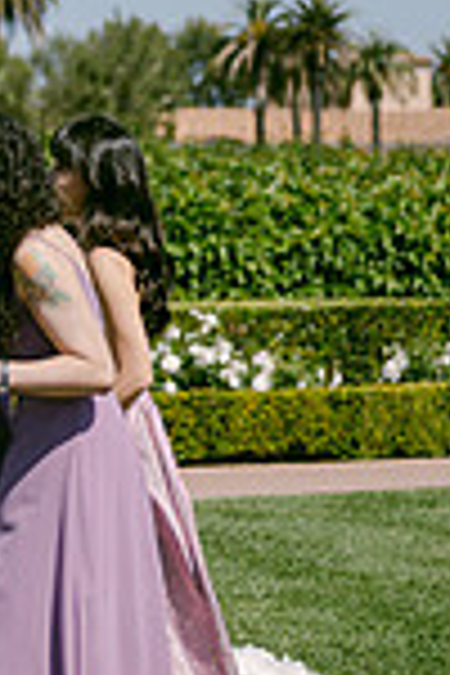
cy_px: 234
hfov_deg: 9.0
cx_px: -90
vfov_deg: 13.7
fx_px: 2812
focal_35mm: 150
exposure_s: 1/8000
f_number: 1.8
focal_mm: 50
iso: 64
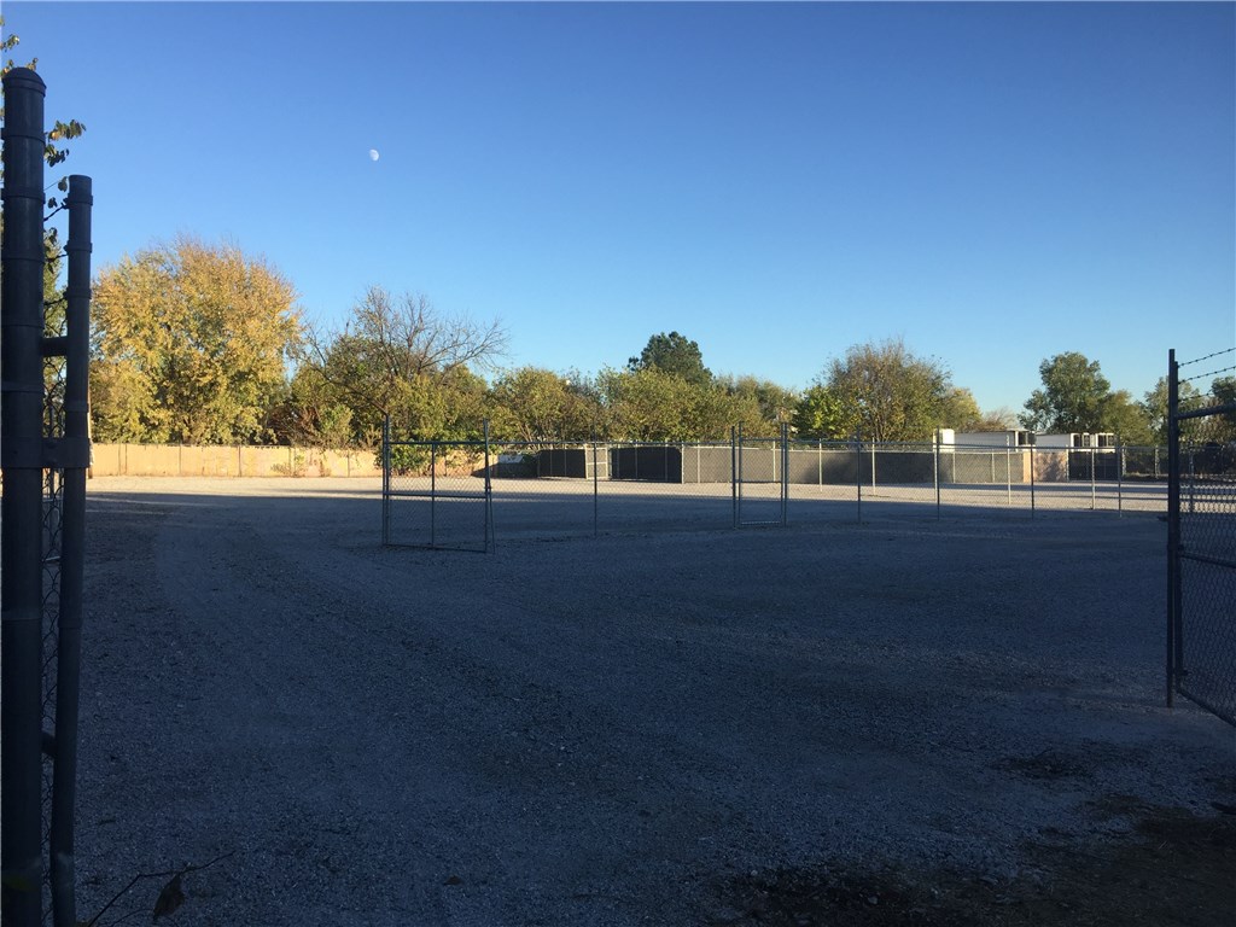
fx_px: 1035
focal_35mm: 29
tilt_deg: +1.7
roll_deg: +0.4
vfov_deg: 48.2
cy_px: 464
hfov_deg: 61.7
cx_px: 618
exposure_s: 1/760
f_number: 2.2
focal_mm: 4.15
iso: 32
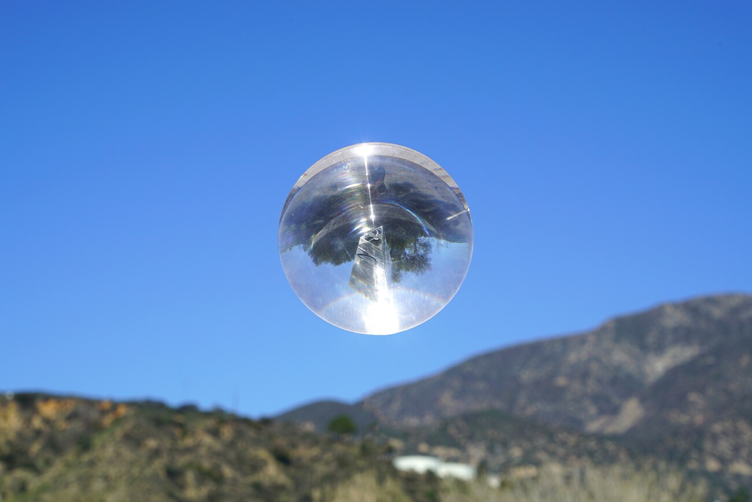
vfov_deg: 13.1
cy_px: 251
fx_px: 2194
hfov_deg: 19.4
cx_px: 376
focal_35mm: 105
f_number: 10
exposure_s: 1/320
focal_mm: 105
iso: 100
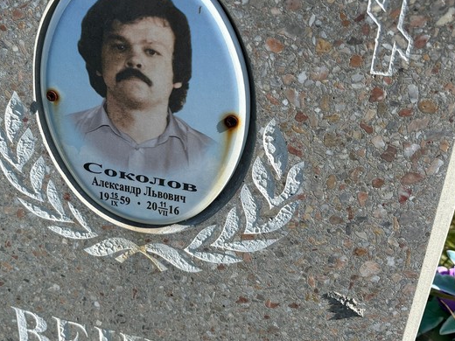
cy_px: 129
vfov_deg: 35.8
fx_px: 526
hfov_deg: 46.2
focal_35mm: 40
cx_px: 158
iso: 50
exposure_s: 1/2242
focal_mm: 5.96
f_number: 1.6
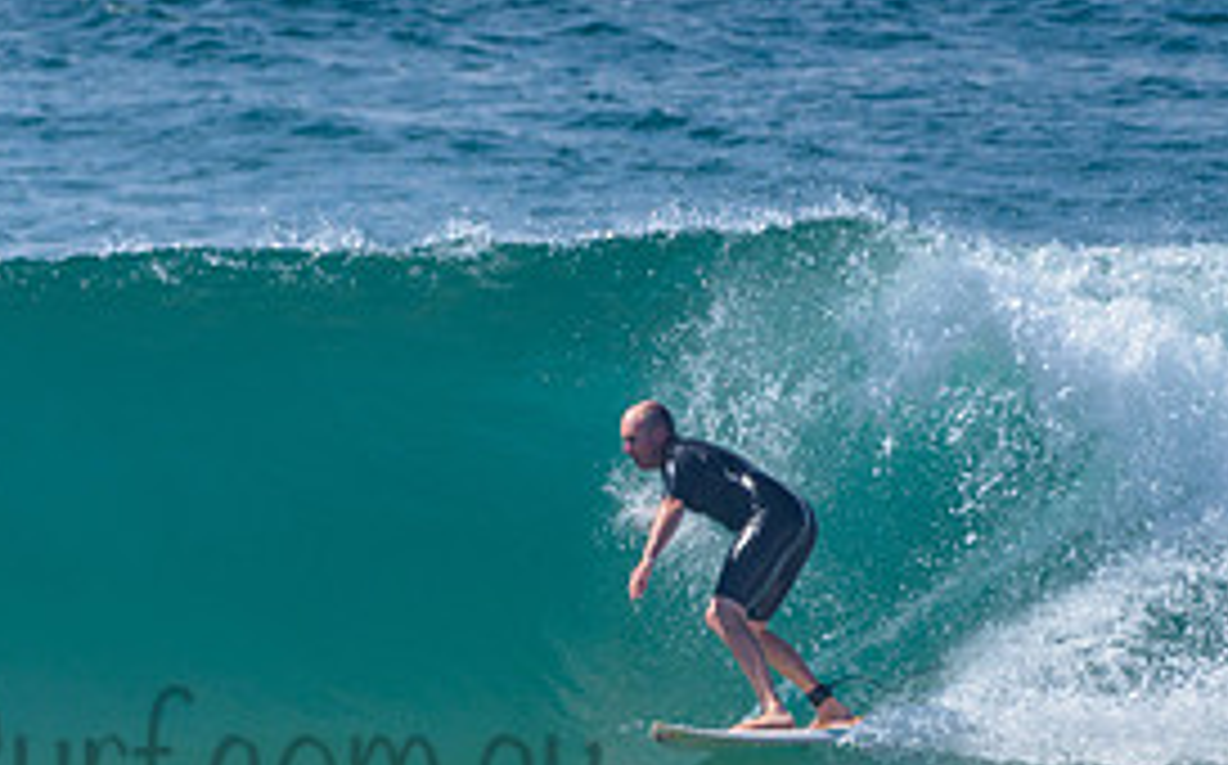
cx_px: 420
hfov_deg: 1.6
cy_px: 522
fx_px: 44432
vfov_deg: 1.0
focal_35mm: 1329
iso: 100
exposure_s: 1/2000
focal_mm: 500
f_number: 5.6
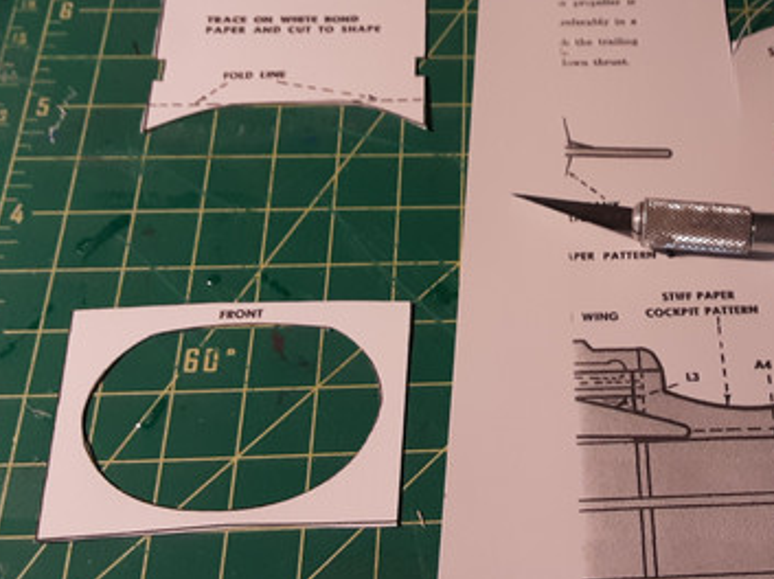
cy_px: 241
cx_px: 614
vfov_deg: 29.6
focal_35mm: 49
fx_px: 1095
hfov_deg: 37.6
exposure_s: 1/40
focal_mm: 2.91
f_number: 1.9
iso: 100
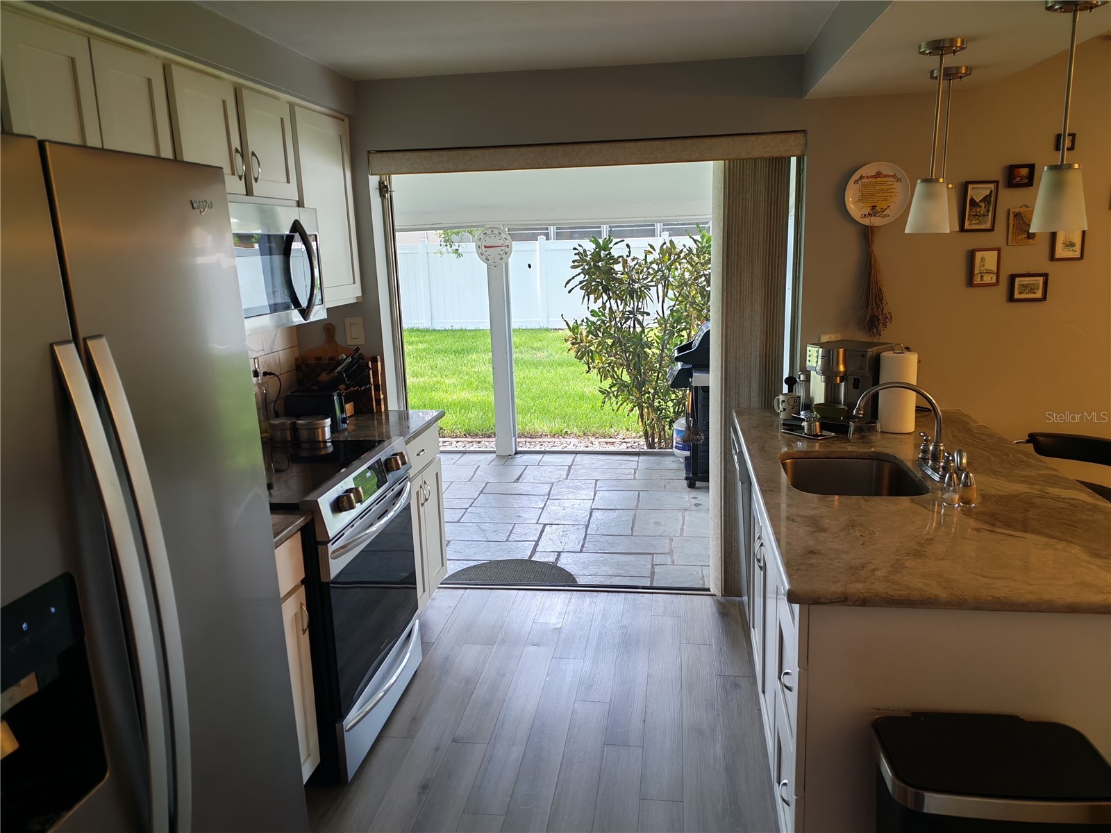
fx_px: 867
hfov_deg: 65.3
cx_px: 556
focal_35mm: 27
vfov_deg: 51.4
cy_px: 416
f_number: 1.9
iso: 250
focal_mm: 6.12
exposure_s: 1/100
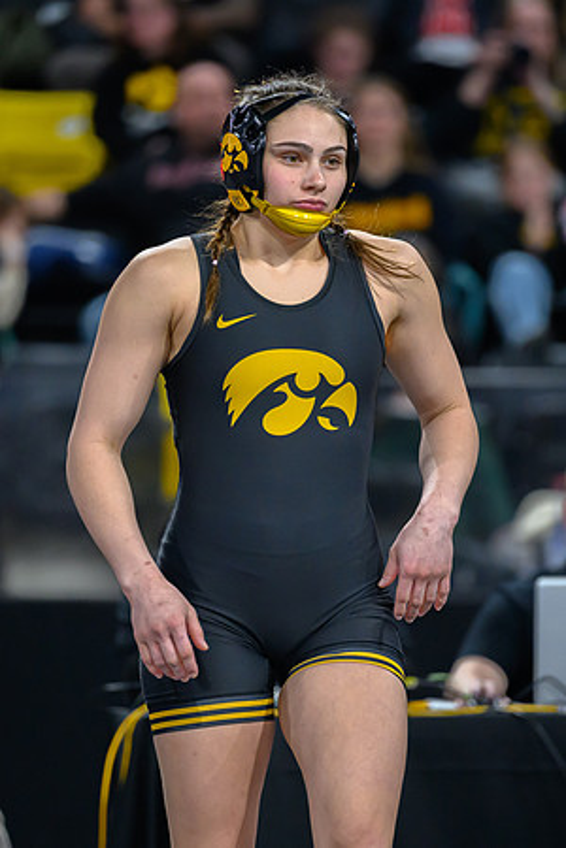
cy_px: 436
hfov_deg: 4.1
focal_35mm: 337
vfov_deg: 6.1
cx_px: 281
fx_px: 7940
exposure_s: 1/800
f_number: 2.8
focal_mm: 200
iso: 2800
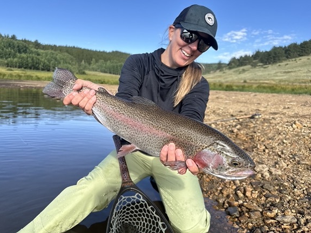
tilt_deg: -6.1
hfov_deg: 69.4
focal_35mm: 25
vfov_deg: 54.9
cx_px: 151
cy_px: 113
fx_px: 225
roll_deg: -2.5
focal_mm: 6.86
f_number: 1.78
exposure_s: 1/1272
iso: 80
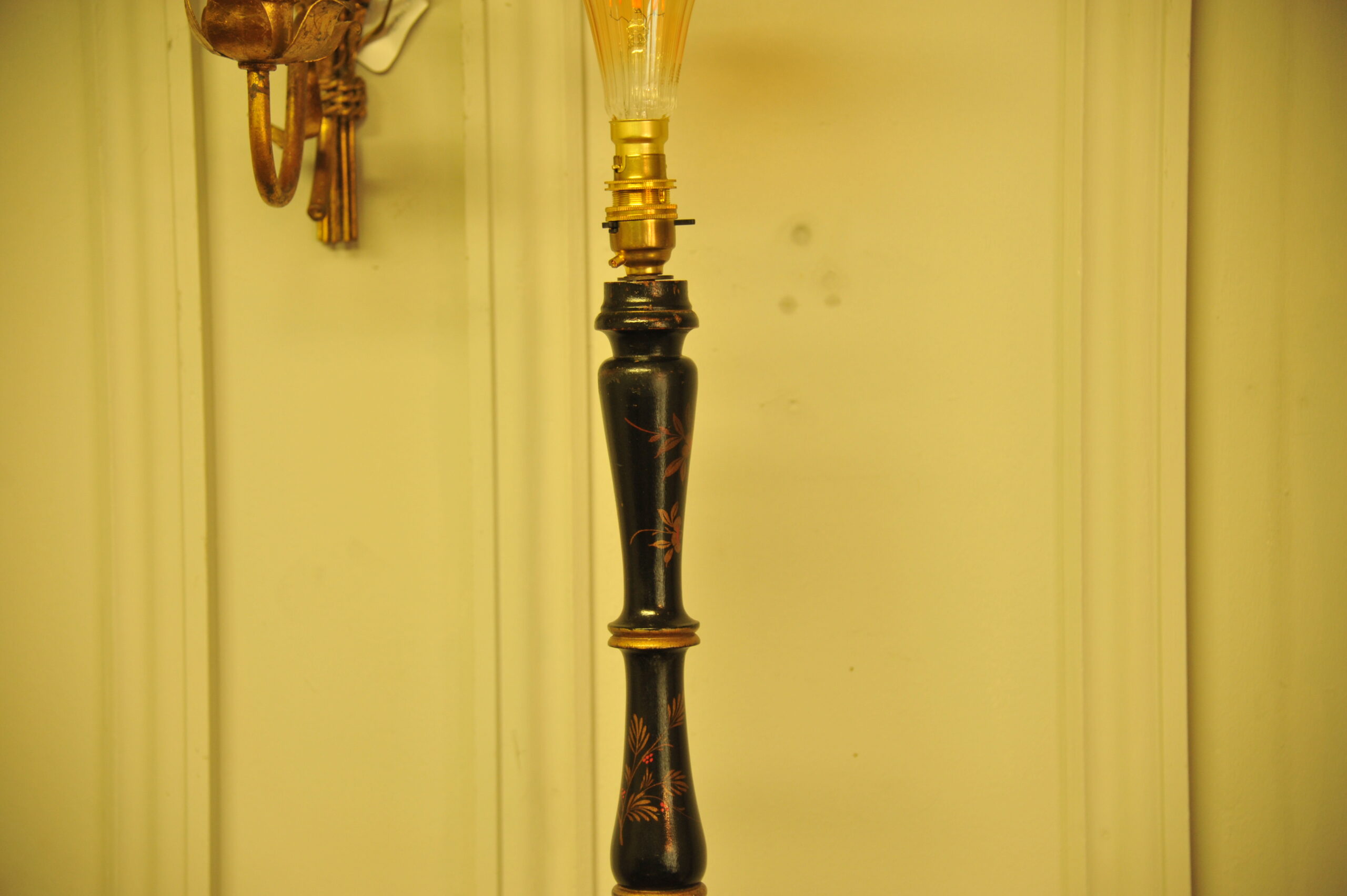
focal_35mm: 86
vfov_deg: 15.9
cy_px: 448
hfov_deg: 23.7
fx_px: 3215
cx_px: 674
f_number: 4
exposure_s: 1/80
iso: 1250
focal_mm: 86
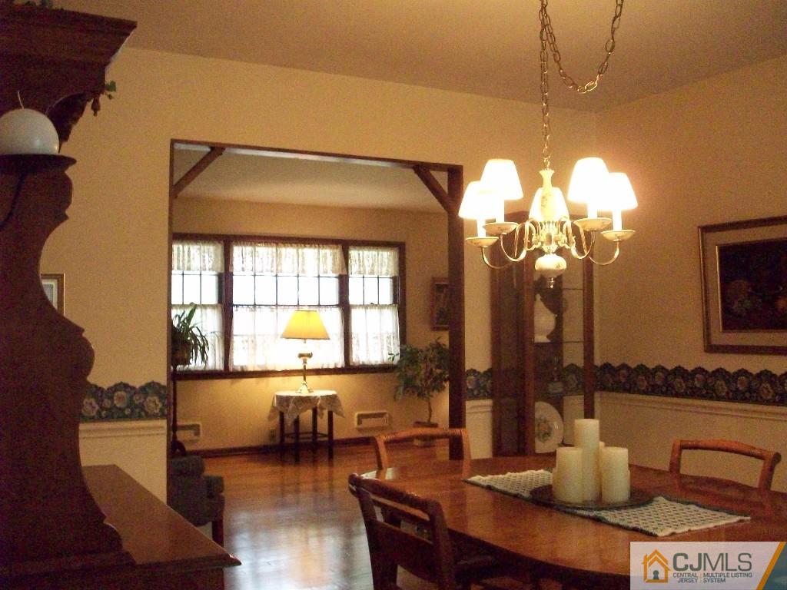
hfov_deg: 50.1
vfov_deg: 38.7
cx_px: 394
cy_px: 295
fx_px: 841
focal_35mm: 37
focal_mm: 6.2
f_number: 2.8
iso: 800
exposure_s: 1/64
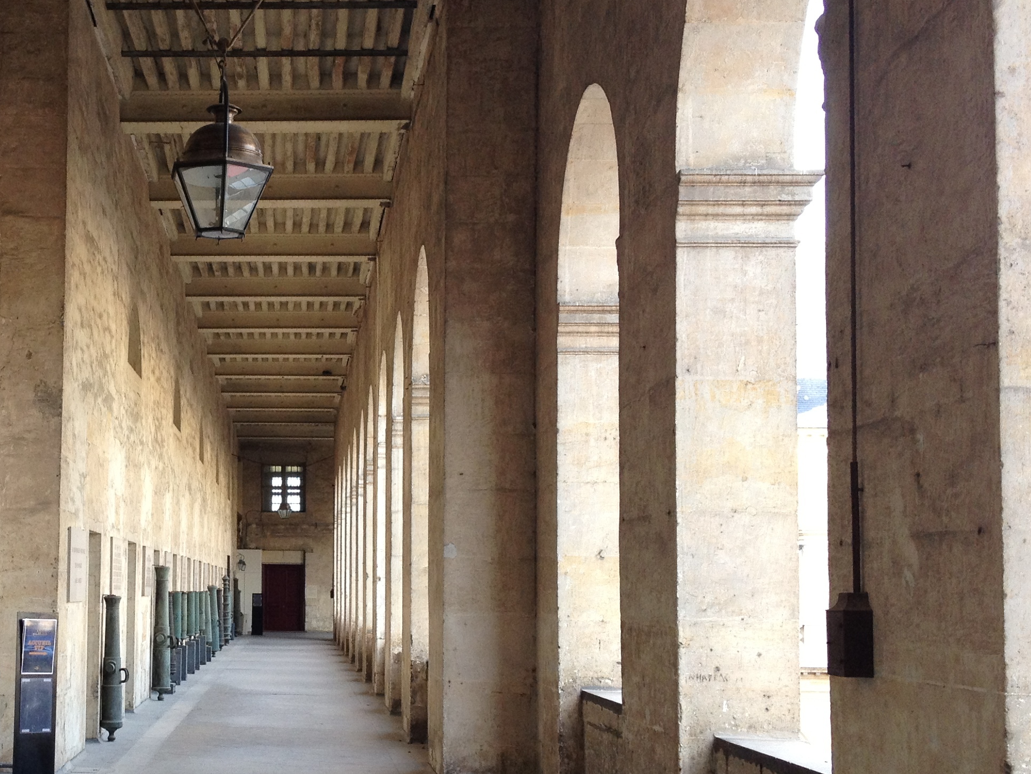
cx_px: 218
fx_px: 1757
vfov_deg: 24.7
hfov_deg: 31.9
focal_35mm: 59
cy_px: 485
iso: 80
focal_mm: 4.28
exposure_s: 1/120
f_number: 2.4
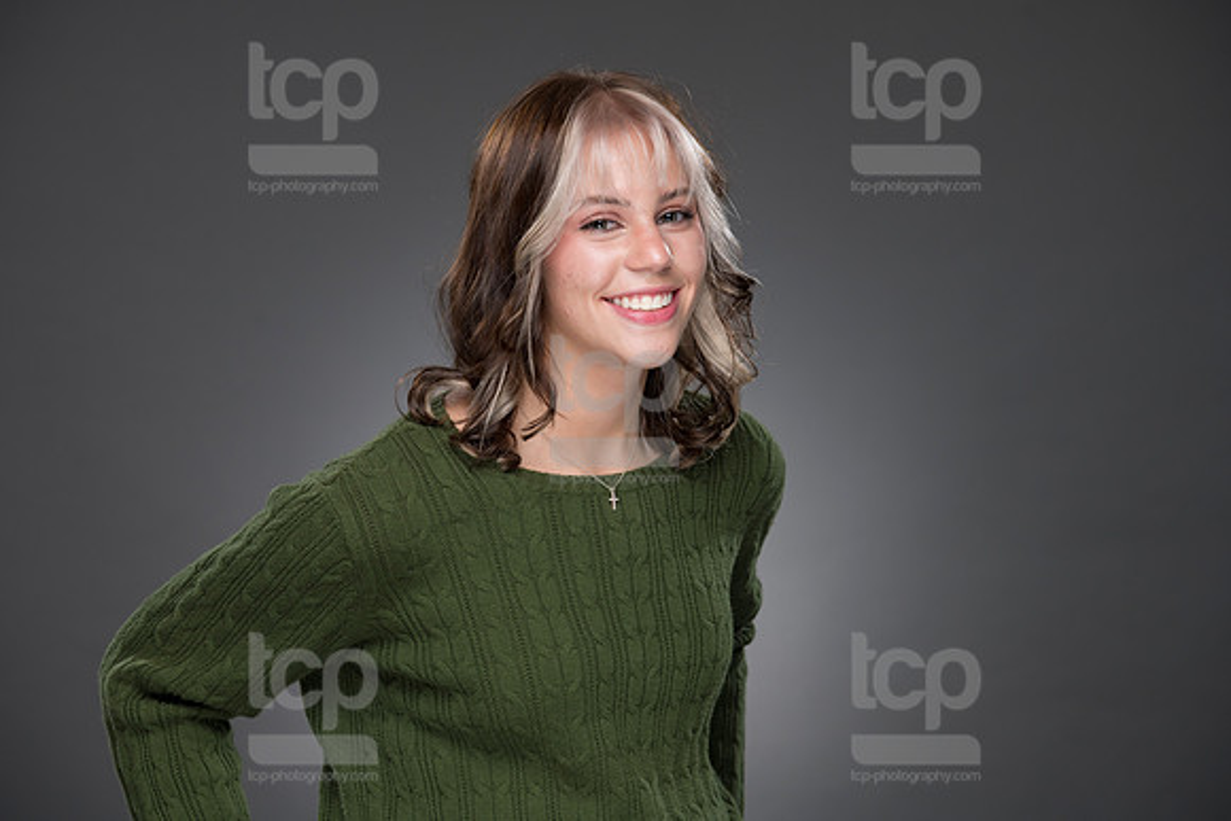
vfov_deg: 11.5
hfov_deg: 17.2
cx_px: 618
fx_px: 4062
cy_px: 378
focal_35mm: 119
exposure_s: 1/250
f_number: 5.6
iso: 200
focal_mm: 110
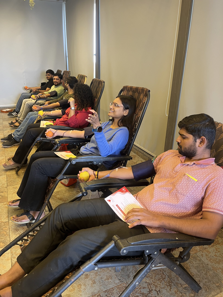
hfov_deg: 53.1
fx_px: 223
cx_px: 112
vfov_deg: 67.3
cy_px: 148
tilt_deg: -21.1
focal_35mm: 26
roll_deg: -0.9
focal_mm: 5.1
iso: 125
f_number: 1.6
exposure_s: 1/50
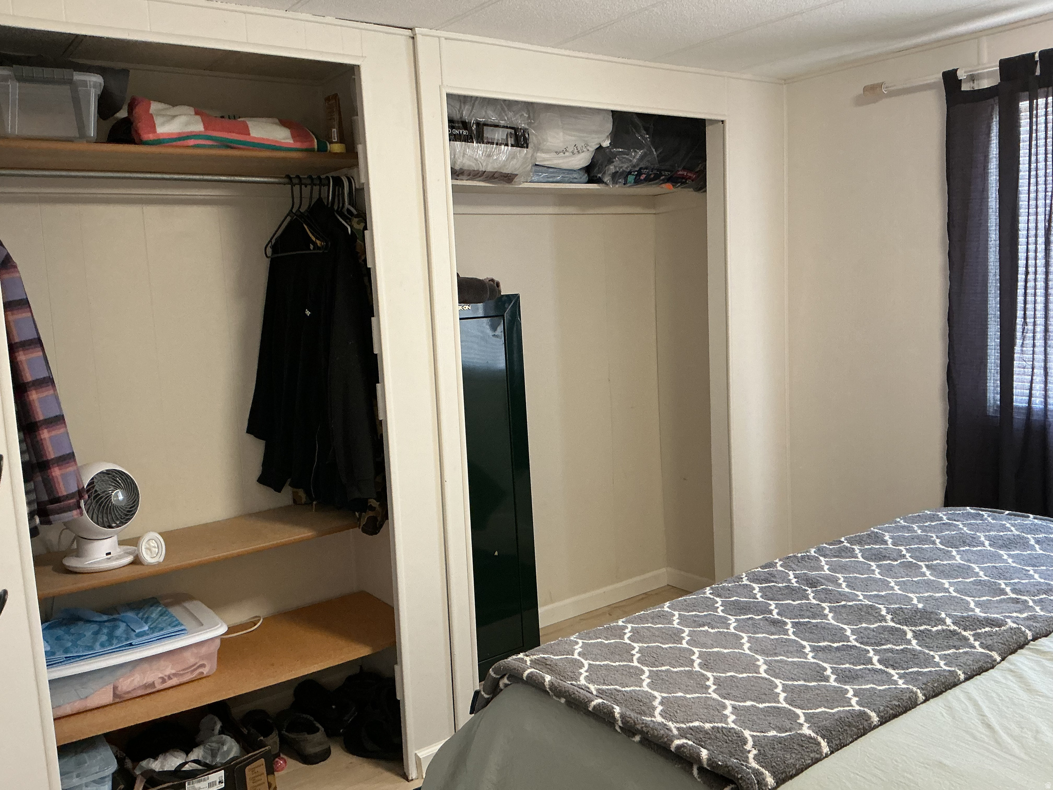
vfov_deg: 48.2
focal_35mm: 29
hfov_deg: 61.7
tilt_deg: -7.5
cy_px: 395
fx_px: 882
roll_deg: +2.6
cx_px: 526
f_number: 1.8
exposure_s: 1/60
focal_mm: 3
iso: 200
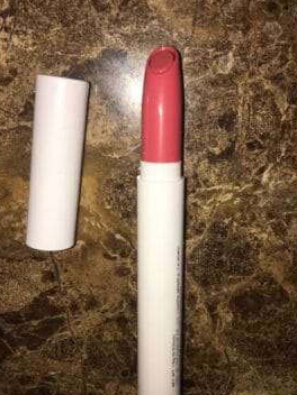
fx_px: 378
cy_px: 185
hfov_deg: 42.9
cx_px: 163
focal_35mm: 33
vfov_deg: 55.3
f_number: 2.2
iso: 25
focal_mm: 4.15
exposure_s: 1/308
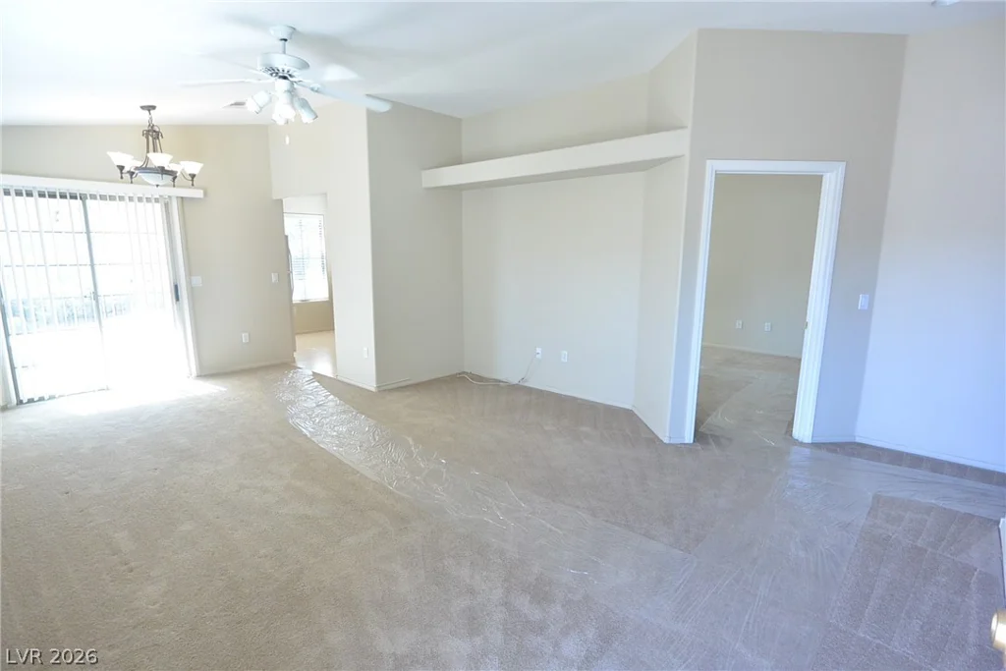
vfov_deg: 67.4
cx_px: 503
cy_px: 336
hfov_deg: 90.0
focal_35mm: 18
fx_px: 503
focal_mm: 6.7
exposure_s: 1/80
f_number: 3.5
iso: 400
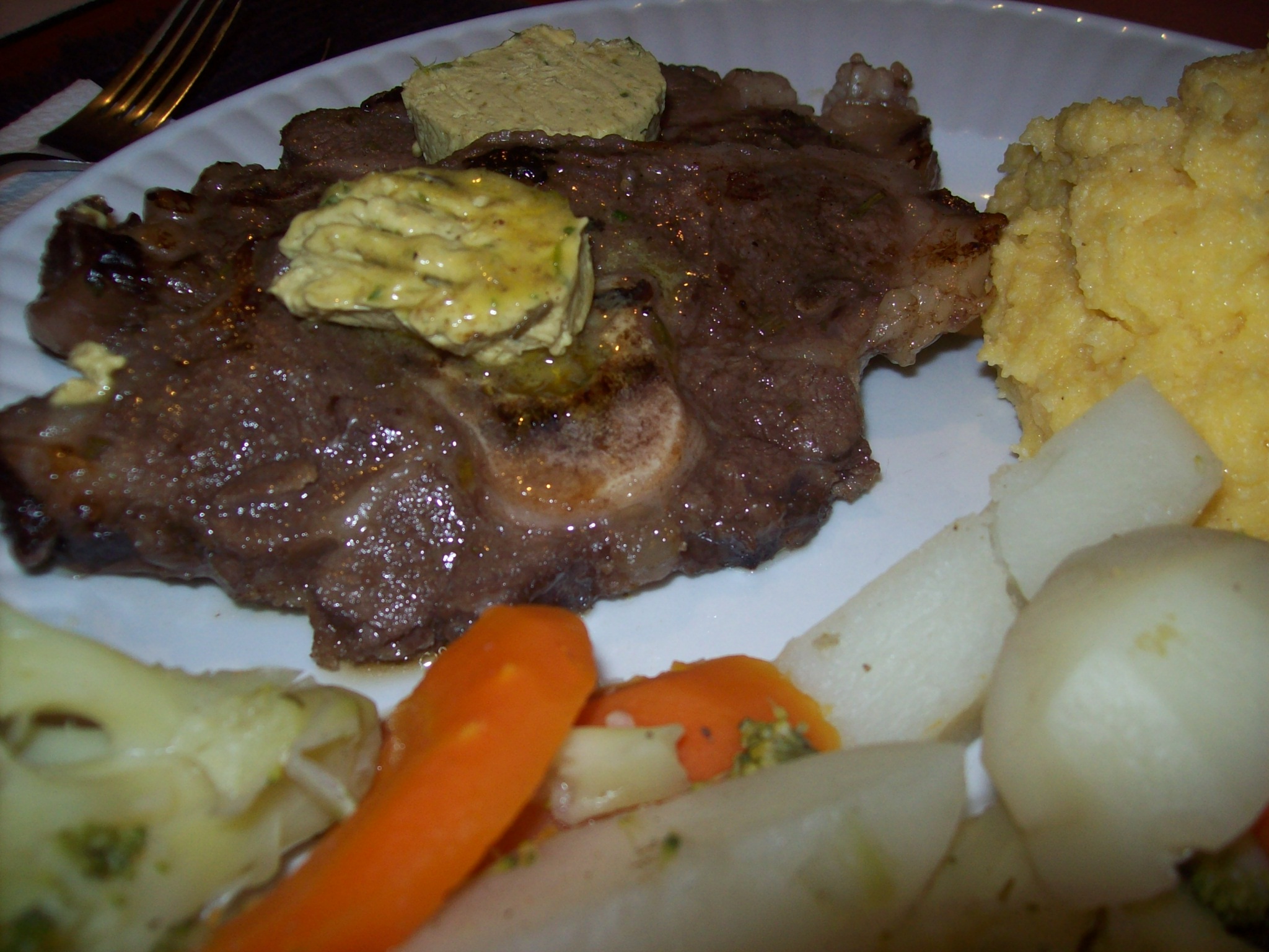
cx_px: 634
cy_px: 476
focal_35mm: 36
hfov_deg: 51.4
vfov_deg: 39.7
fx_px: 1320
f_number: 2.7
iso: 80
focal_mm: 6
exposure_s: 1/64
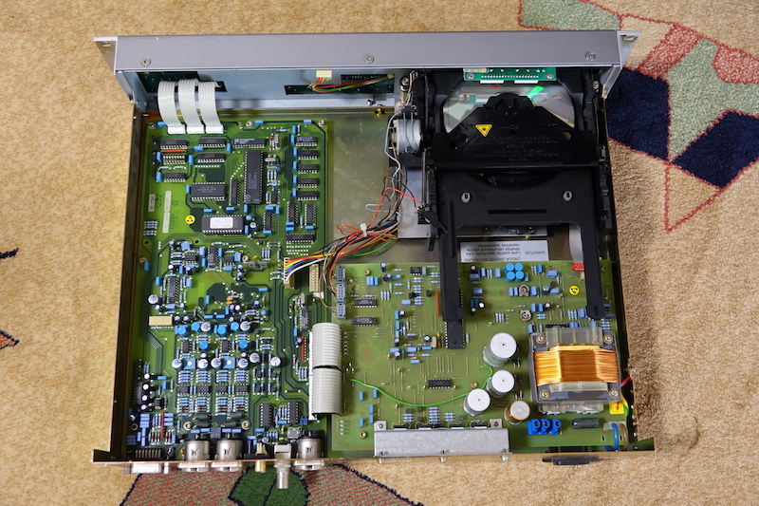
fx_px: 822
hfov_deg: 49.6
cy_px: 253
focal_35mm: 39
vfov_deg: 34.2
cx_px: 380
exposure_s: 1/25
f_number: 3.2
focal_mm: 14.16
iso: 800
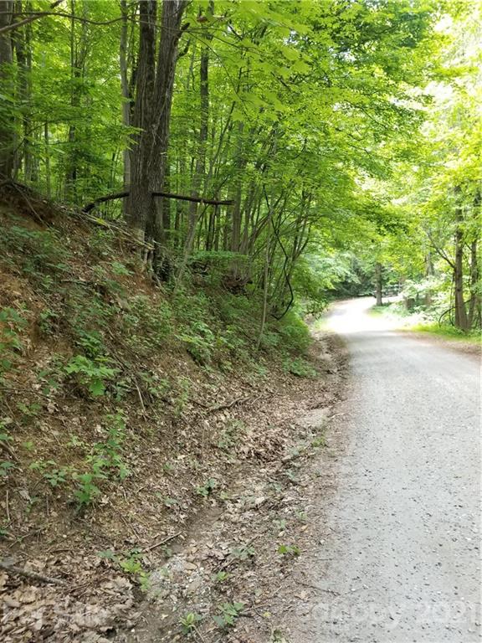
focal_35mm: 26
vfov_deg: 67.3
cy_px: 322
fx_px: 483
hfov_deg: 53.1
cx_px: 241
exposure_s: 1/60
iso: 160
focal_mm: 4.3
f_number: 1.7
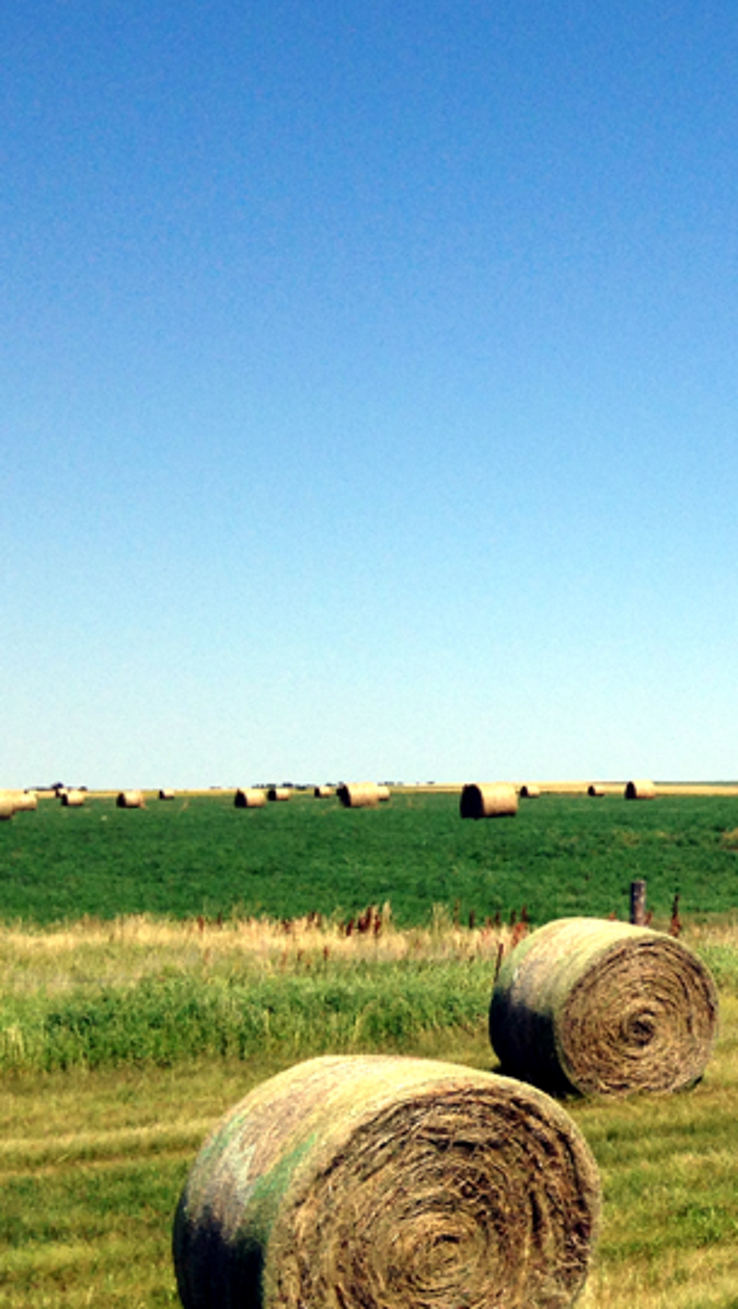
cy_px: 515
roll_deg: +0.7
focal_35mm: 68
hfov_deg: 16.7
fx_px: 2362
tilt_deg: +5.5
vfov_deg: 30.9
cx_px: 965
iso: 50
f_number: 2.4
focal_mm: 4.12
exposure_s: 1/2262
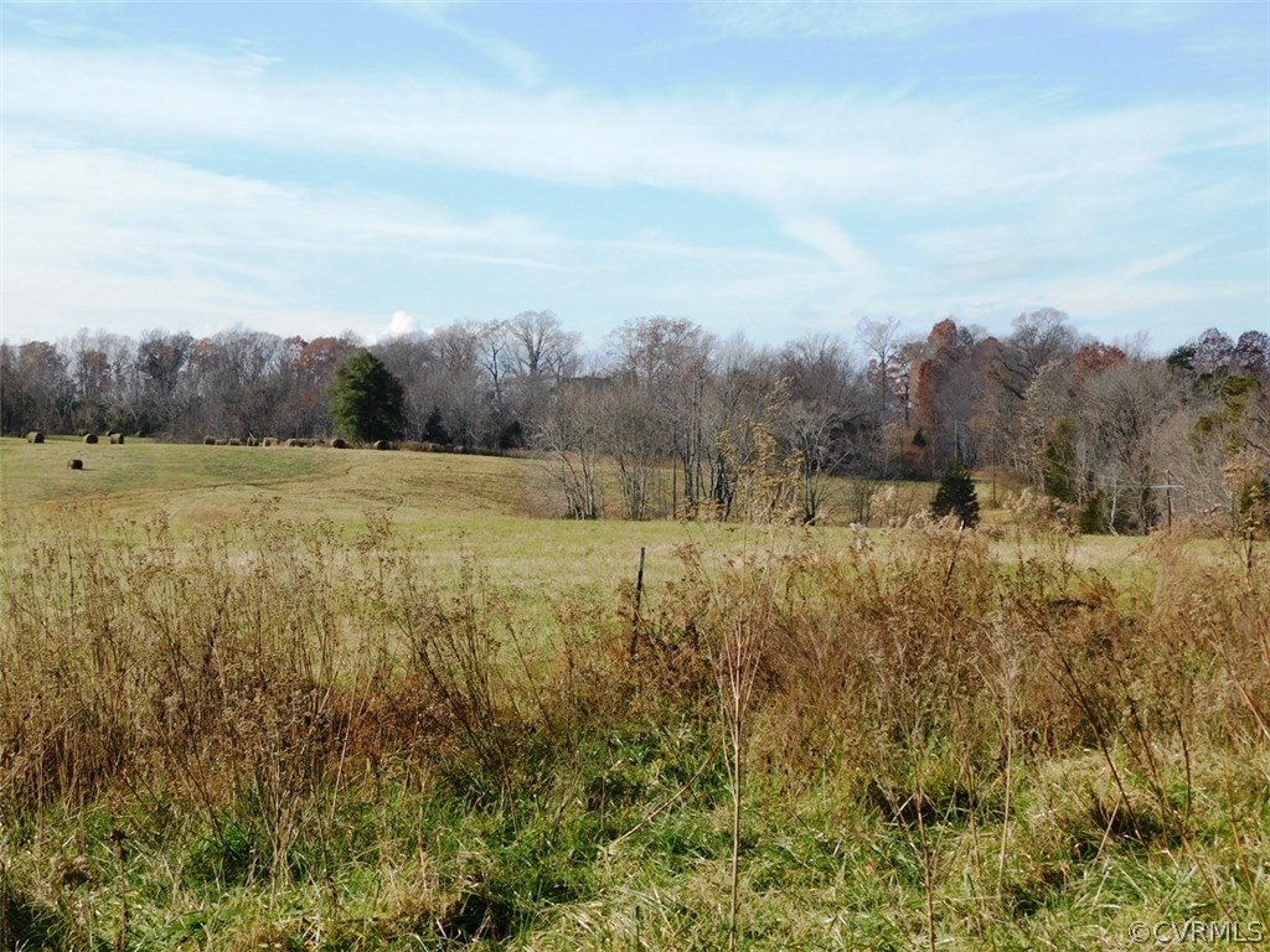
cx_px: 635
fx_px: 2605
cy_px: 476
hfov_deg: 27.4
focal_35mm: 71
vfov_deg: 20.7
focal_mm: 12.6
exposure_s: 1/640
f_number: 4.3
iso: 125
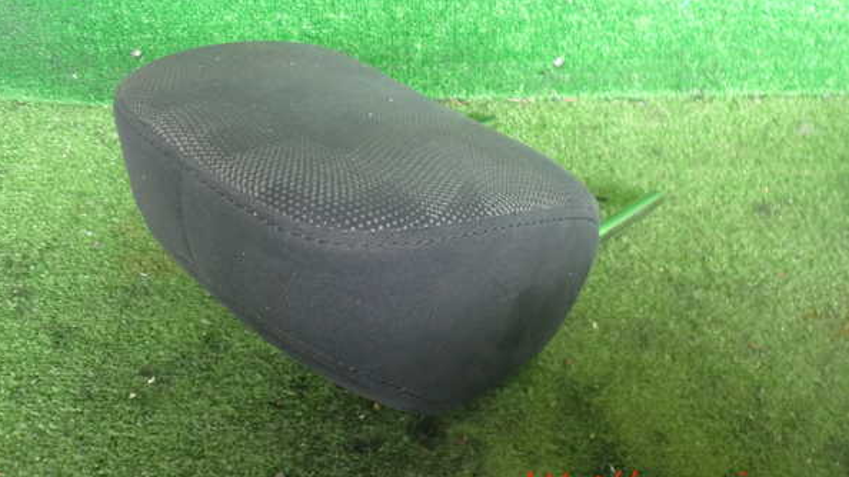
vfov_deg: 35.5
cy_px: 183
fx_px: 743
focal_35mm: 33
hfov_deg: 59.5
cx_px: 422
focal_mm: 5.4
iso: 250
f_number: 2.3
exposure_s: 1/30
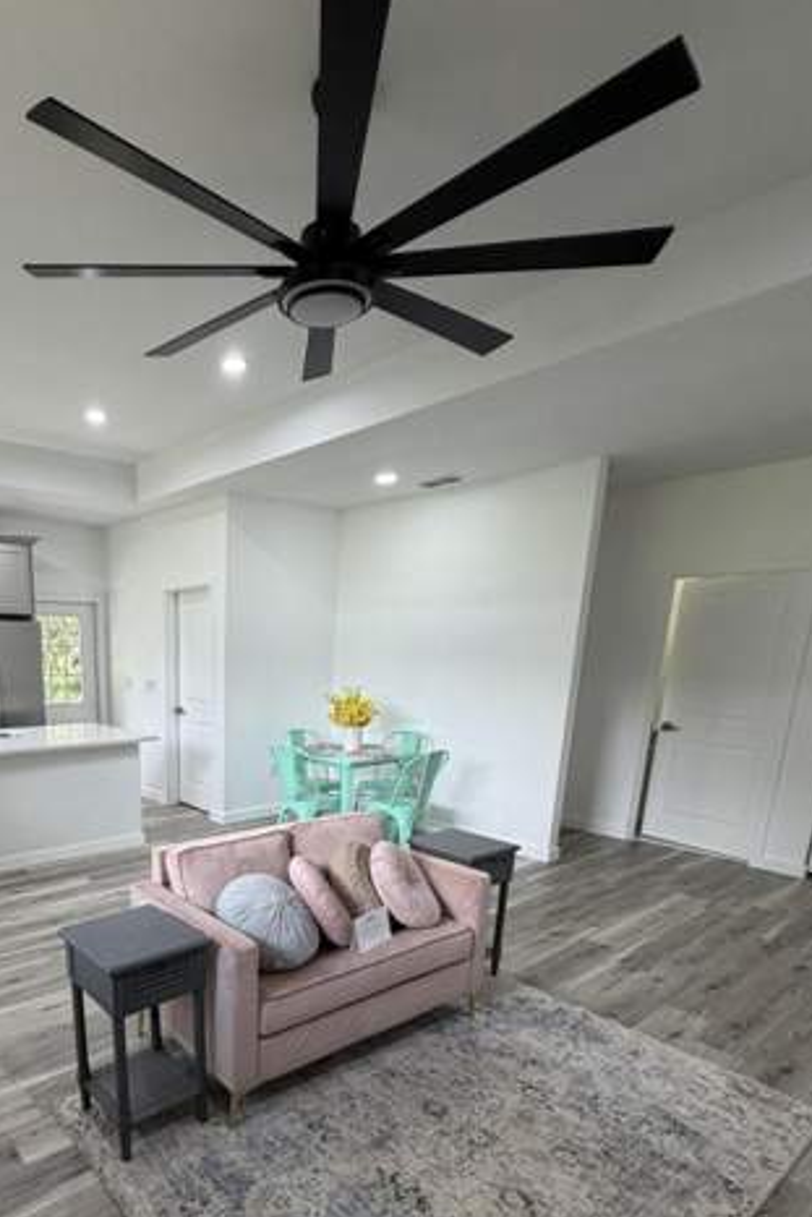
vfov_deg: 80.8
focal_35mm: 20
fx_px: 676
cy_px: 823
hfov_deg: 58.7
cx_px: 204
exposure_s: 1/120
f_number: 2.2
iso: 200
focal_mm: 2.22
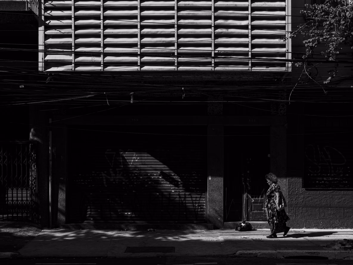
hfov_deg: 38.2
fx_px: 510
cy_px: 132
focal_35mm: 50
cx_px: 176
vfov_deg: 29.1
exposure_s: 1/1000
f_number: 5.6
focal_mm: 22.7
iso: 200
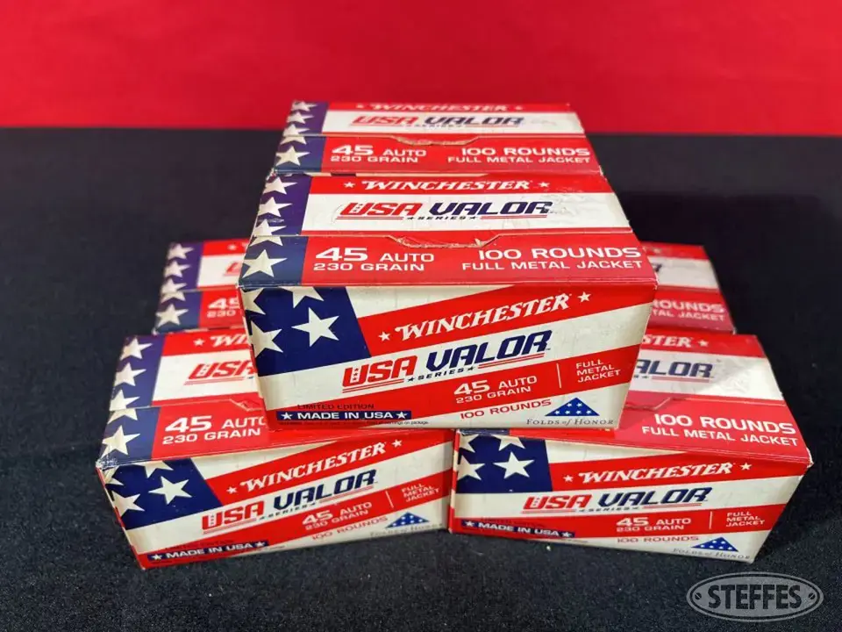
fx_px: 632
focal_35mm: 26
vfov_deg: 53.1
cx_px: 421
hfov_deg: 67.3
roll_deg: -1.8
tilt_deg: -40.9
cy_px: 316
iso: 50
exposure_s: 1/120
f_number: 1.5
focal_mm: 5.7
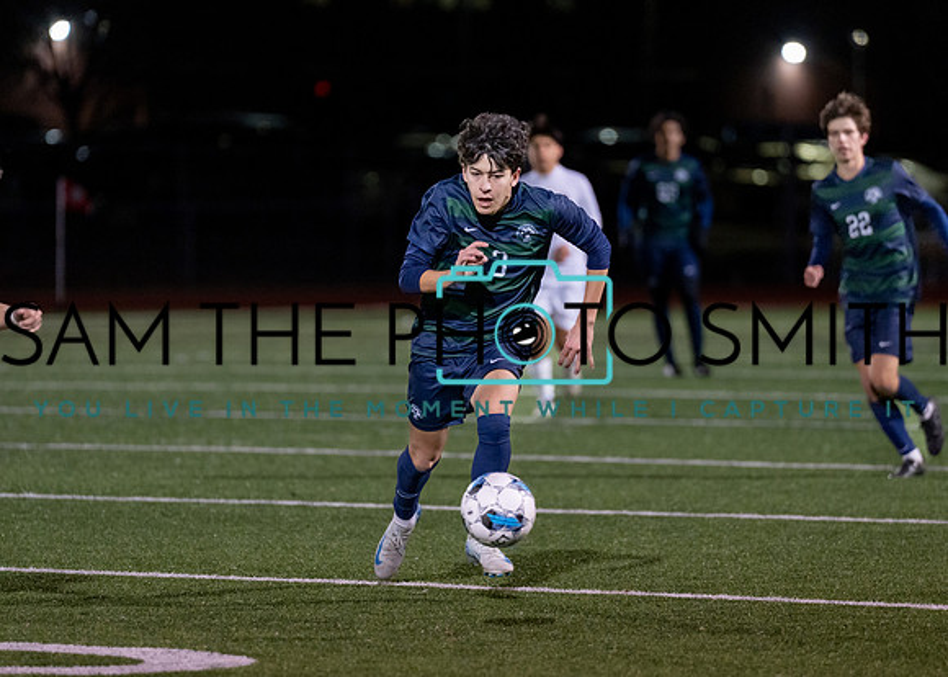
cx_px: 498
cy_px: 307
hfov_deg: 7.0
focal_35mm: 287
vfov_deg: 5.0
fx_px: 7713
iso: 2500
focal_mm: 200
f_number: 2.8
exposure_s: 1/1000
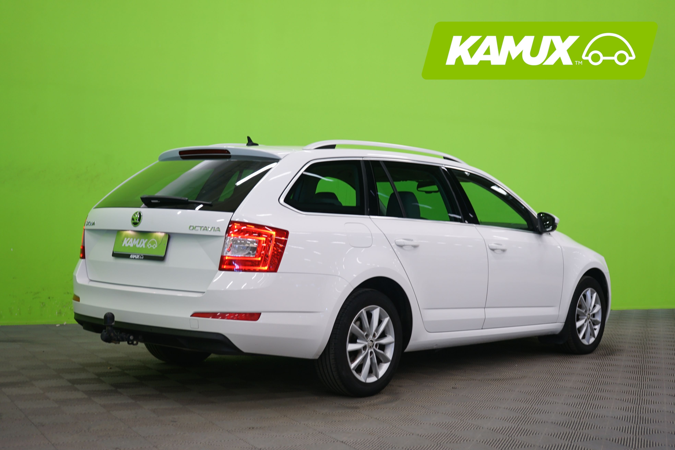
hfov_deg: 39.6
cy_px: 225
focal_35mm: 50
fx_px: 937
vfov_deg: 27.0
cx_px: 338
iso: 400
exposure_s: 1/10
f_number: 5
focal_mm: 50
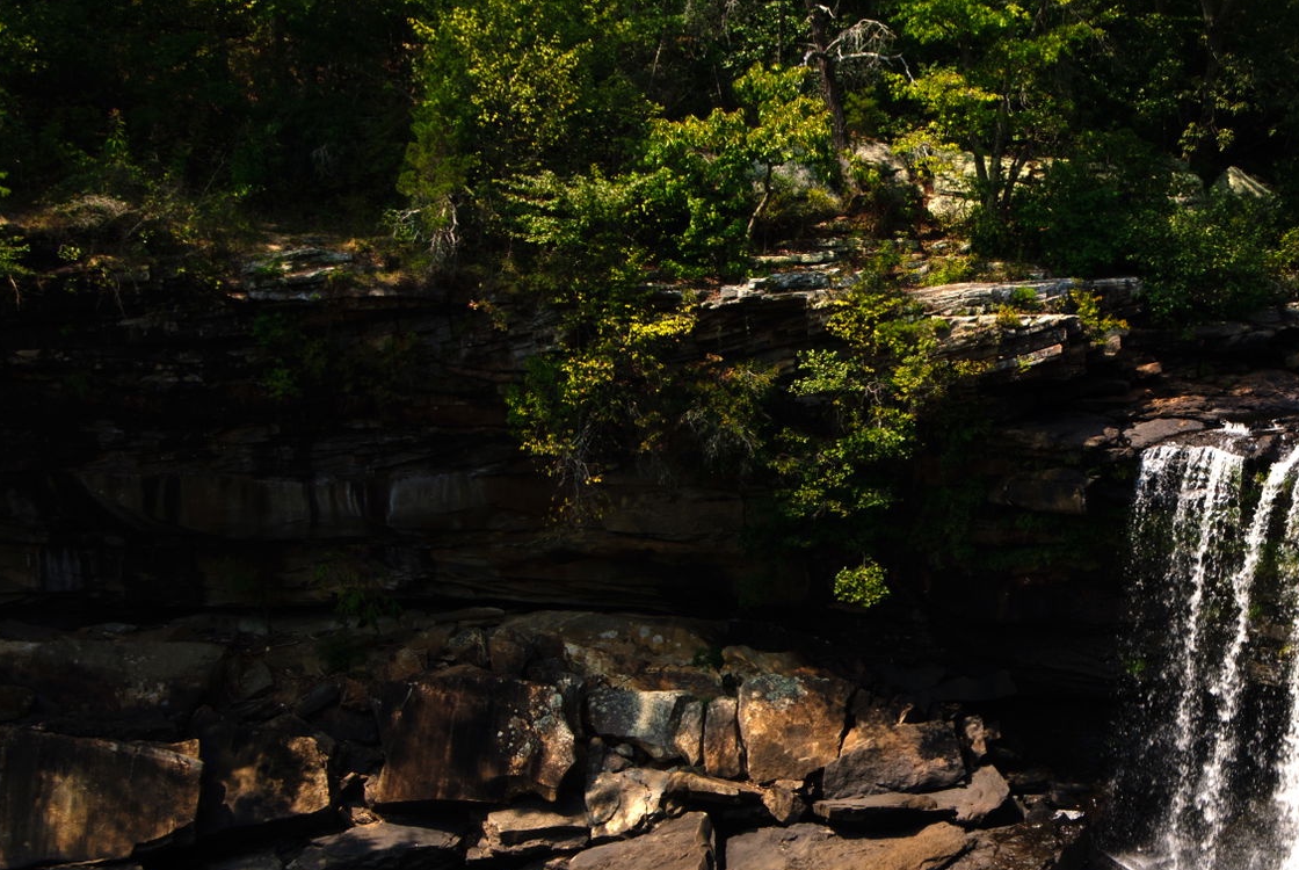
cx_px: 1089
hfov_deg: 18.7
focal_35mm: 108
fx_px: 3902
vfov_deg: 12.7
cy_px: 593
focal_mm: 42
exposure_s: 1/160
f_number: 9
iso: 200
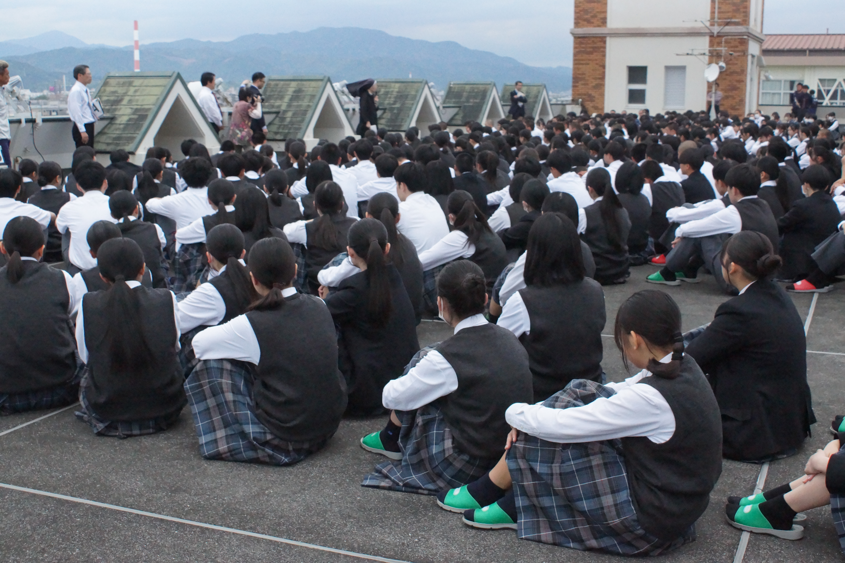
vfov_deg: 31.9
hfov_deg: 46.4
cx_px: 422
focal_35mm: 42
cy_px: 282
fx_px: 986
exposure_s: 1/8000
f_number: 5.6
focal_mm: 28
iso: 3200
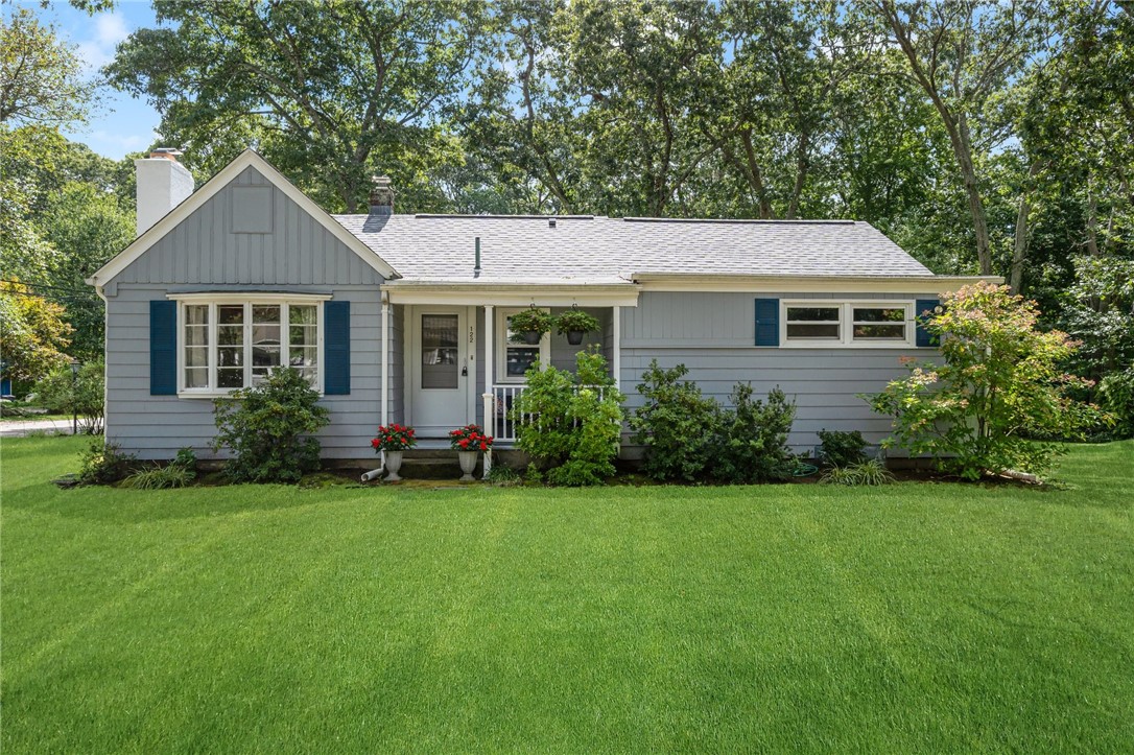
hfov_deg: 69.4
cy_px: 378
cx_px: 567
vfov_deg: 49.5
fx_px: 819
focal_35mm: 26
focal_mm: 26
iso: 800
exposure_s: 1/1000
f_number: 7.1
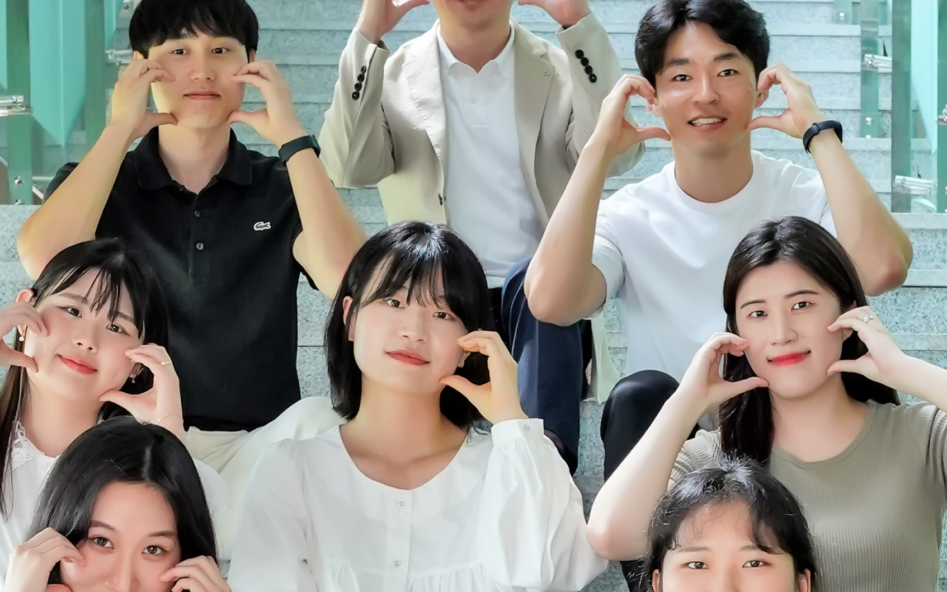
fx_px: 3420
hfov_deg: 15.8
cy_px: 680
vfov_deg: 9.8
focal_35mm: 133
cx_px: 444
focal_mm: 36.7
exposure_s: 1/200
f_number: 6.3
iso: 2500
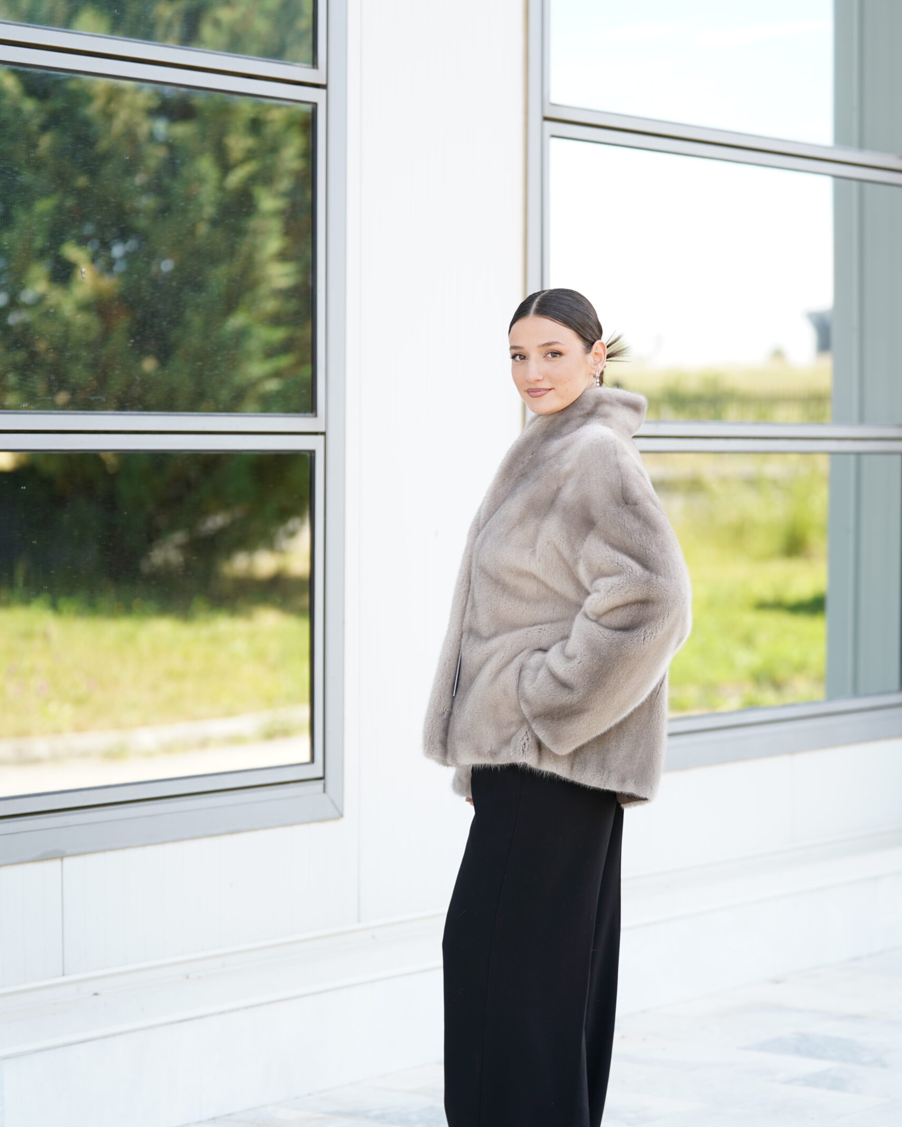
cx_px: 451
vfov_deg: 19.8
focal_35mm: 97
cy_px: 621
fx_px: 3237
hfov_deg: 15.9
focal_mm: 86
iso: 160
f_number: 2.8
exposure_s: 1/250
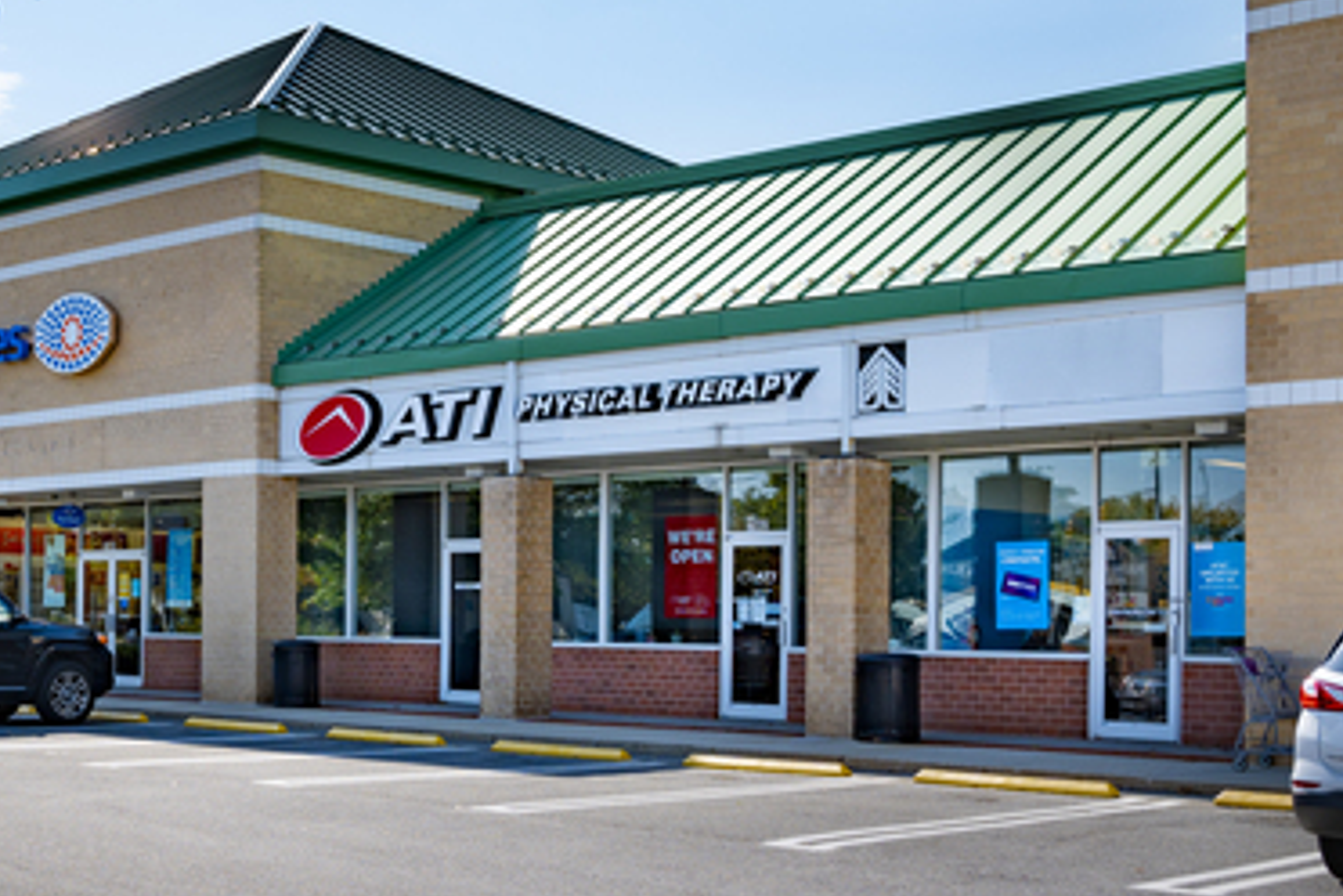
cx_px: 412
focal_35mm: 58
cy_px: 435
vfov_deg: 23.4
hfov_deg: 34.1
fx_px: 2164
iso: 100
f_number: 7.1
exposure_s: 1/400
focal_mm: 30
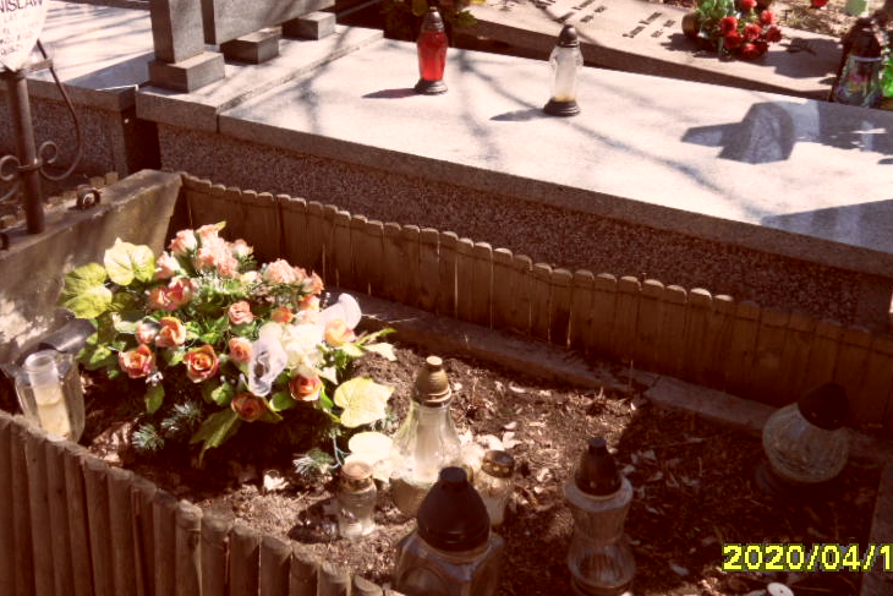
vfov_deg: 37.3
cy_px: 185
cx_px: 350
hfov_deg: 54.0
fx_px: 868
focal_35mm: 35
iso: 80
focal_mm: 3.9
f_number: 3.2
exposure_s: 1/350
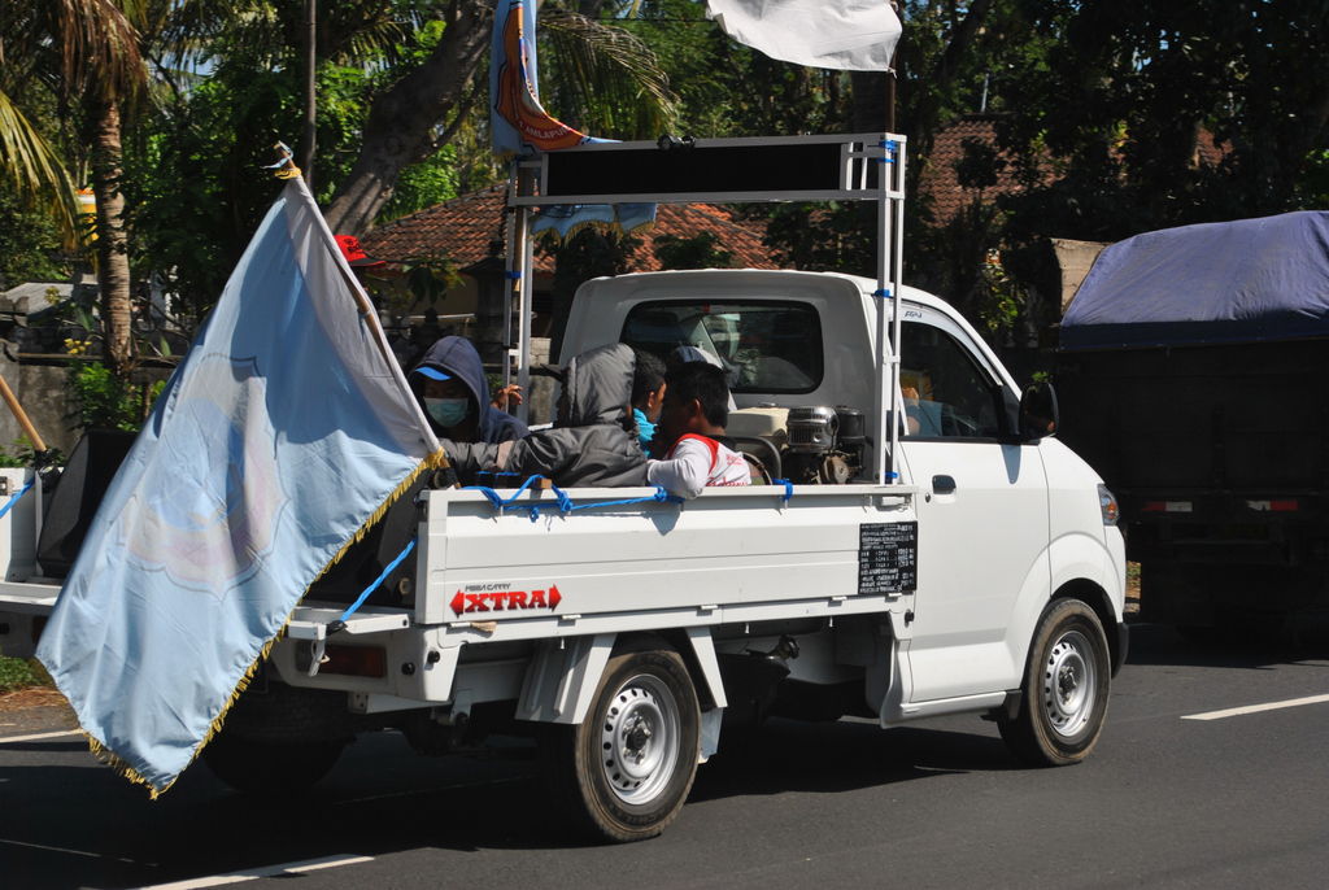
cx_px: 664
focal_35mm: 82
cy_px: 445
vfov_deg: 16.6
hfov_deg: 24.6
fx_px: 3050
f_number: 9
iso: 100
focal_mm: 55
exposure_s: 1/320
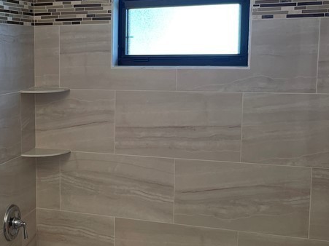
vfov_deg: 24.8
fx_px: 561
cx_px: 29
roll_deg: +0.3
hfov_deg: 31.1
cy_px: 114
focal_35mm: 59
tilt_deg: -8.0
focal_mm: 5.1
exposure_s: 1/120
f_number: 1.6
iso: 80
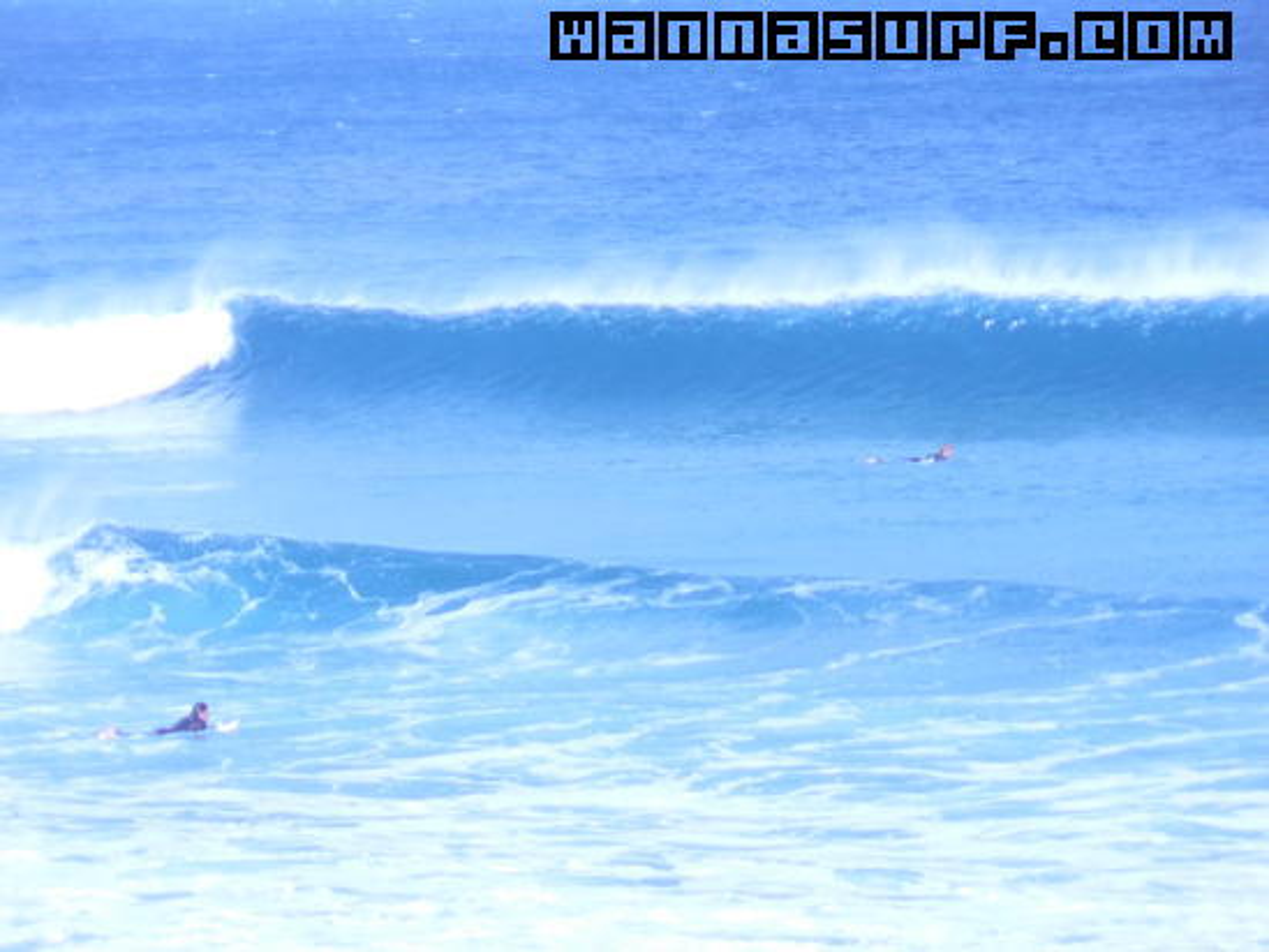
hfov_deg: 6.8
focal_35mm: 292
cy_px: 476
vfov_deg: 5.1
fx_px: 10707
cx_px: 634
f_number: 3.3
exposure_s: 1/1000
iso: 100
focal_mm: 48.6
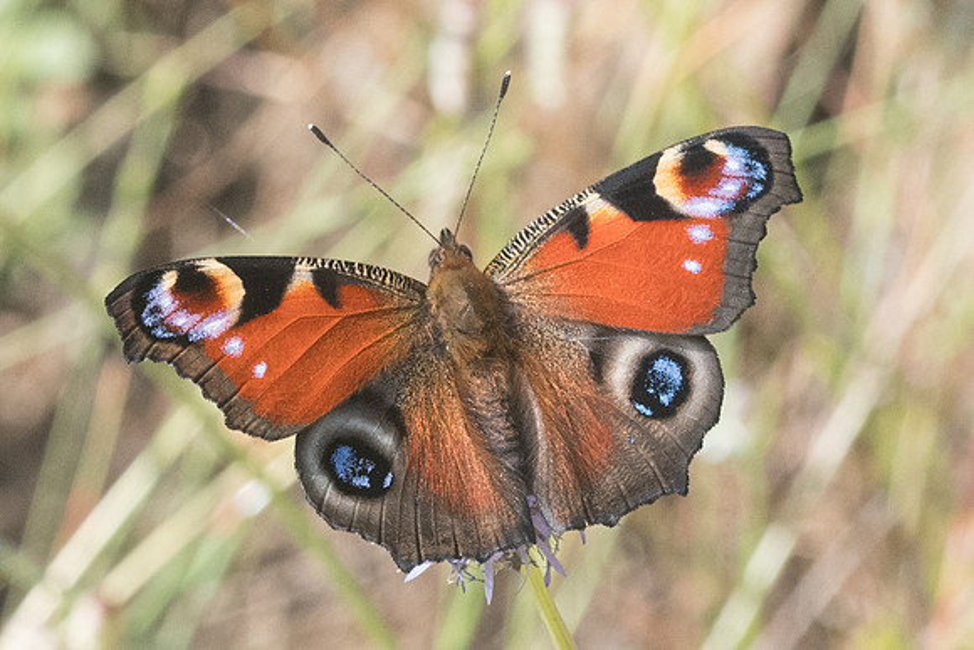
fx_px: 18182
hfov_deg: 3.1
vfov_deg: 2.0
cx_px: 518
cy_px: 356
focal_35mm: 672
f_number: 10
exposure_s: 1/500
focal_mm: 150
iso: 800
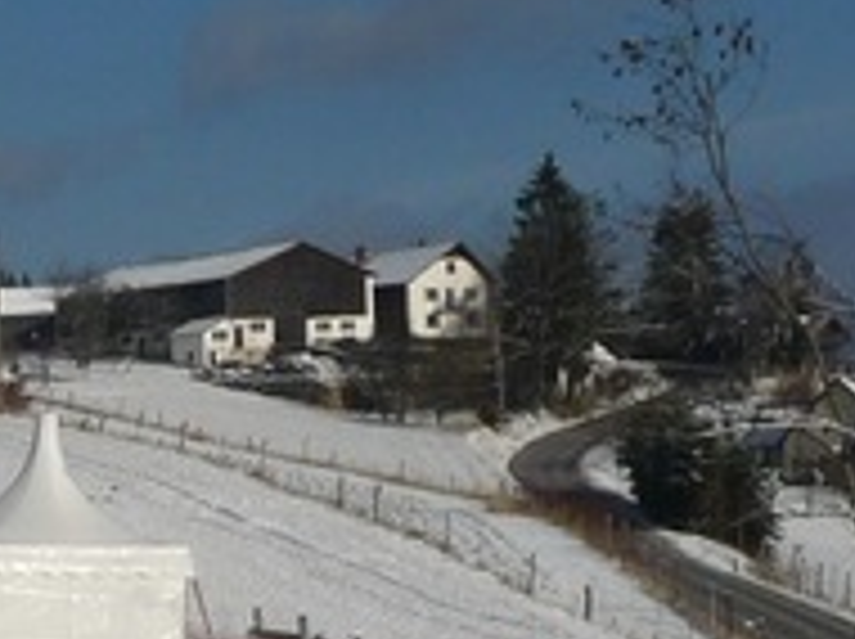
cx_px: -387
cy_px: 846
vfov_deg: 10.3
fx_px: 3454
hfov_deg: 13.4
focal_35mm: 140
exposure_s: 1/800
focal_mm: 4.7
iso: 100
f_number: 8
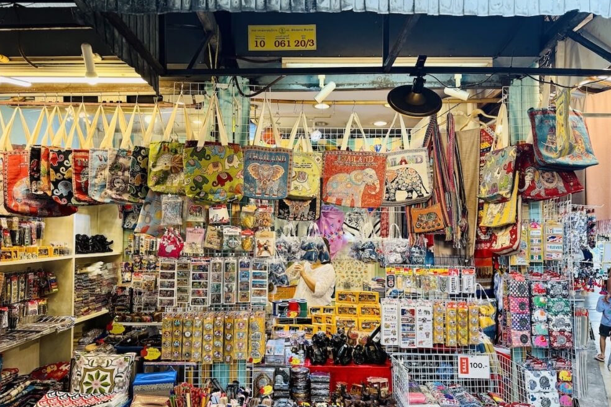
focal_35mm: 26
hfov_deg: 69.4
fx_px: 441
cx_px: 303
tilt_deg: +2.0
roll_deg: +0.0
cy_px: 222
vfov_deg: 49.5
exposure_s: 1/100
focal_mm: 6.76
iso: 100
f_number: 1.78
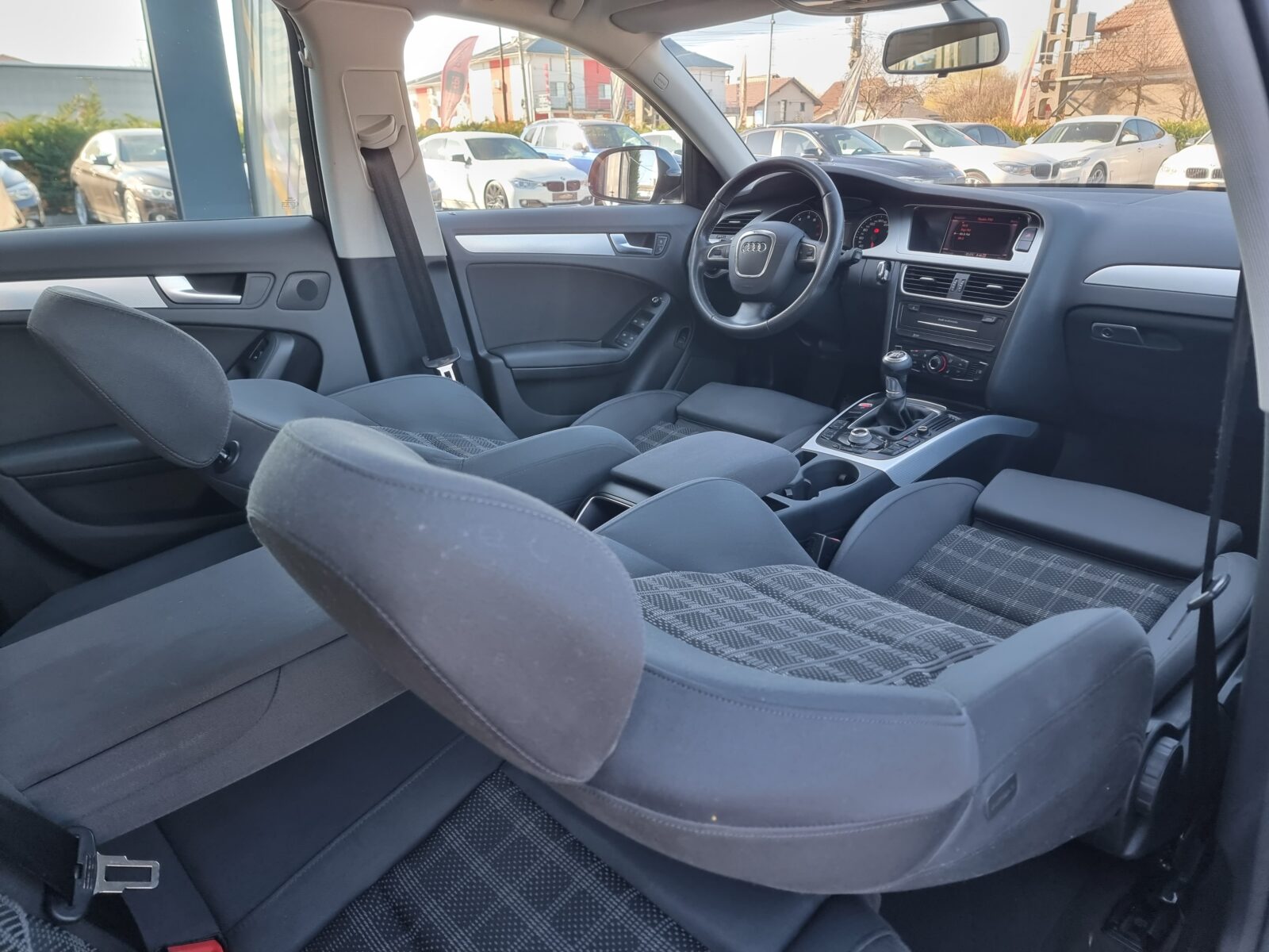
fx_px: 880
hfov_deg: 71.6
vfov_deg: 56.8
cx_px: 634
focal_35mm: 24
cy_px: 476
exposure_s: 1/100
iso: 100
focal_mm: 6.7
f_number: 1.8
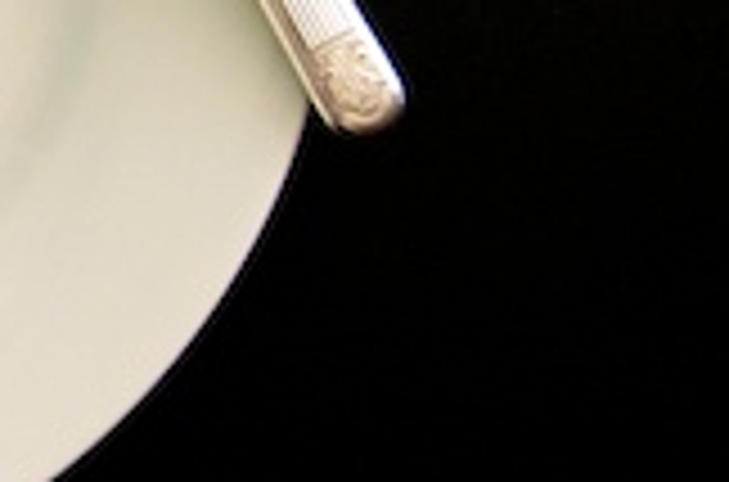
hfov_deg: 10.5
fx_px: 3836
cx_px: -382
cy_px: -104
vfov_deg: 7.1
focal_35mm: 190
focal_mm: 32
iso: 800
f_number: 4
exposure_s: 1/250
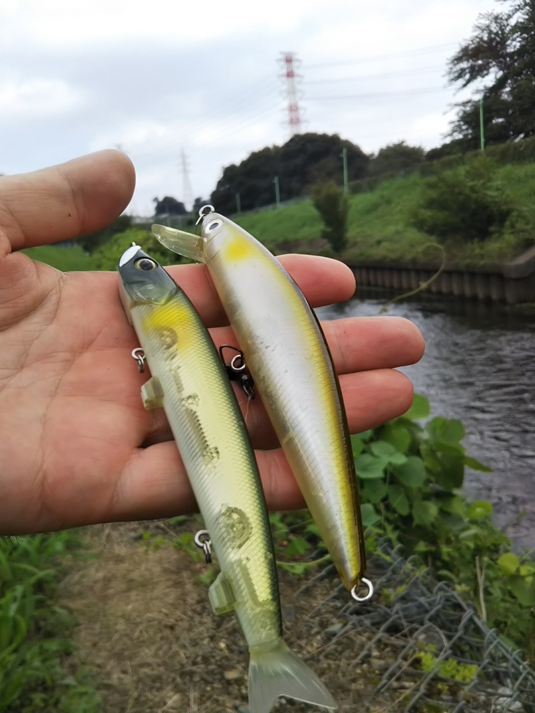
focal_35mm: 34
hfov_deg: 41.7
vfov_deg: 53.9
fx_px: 701
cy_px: 385
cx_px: 245
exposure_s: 1/613
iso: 20
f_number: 2.2
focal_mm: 4
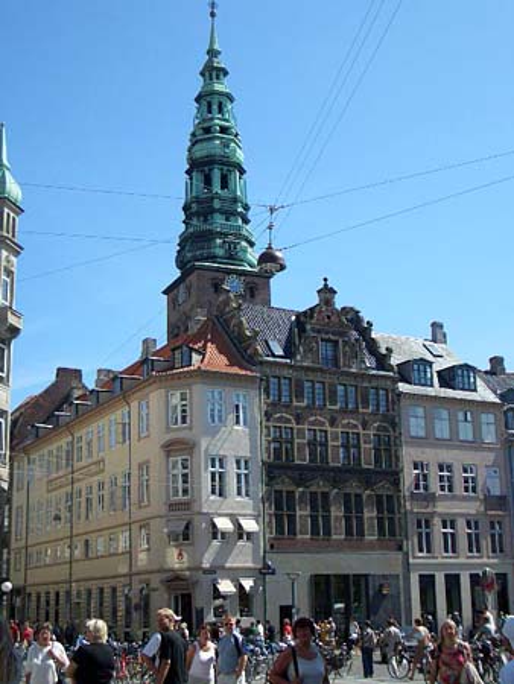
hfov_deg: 29.7
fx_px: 969
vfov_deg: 38.9
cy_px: 342
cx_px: 257
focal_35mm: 49
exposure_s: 1/1000
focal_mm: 8.2
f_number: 3.1
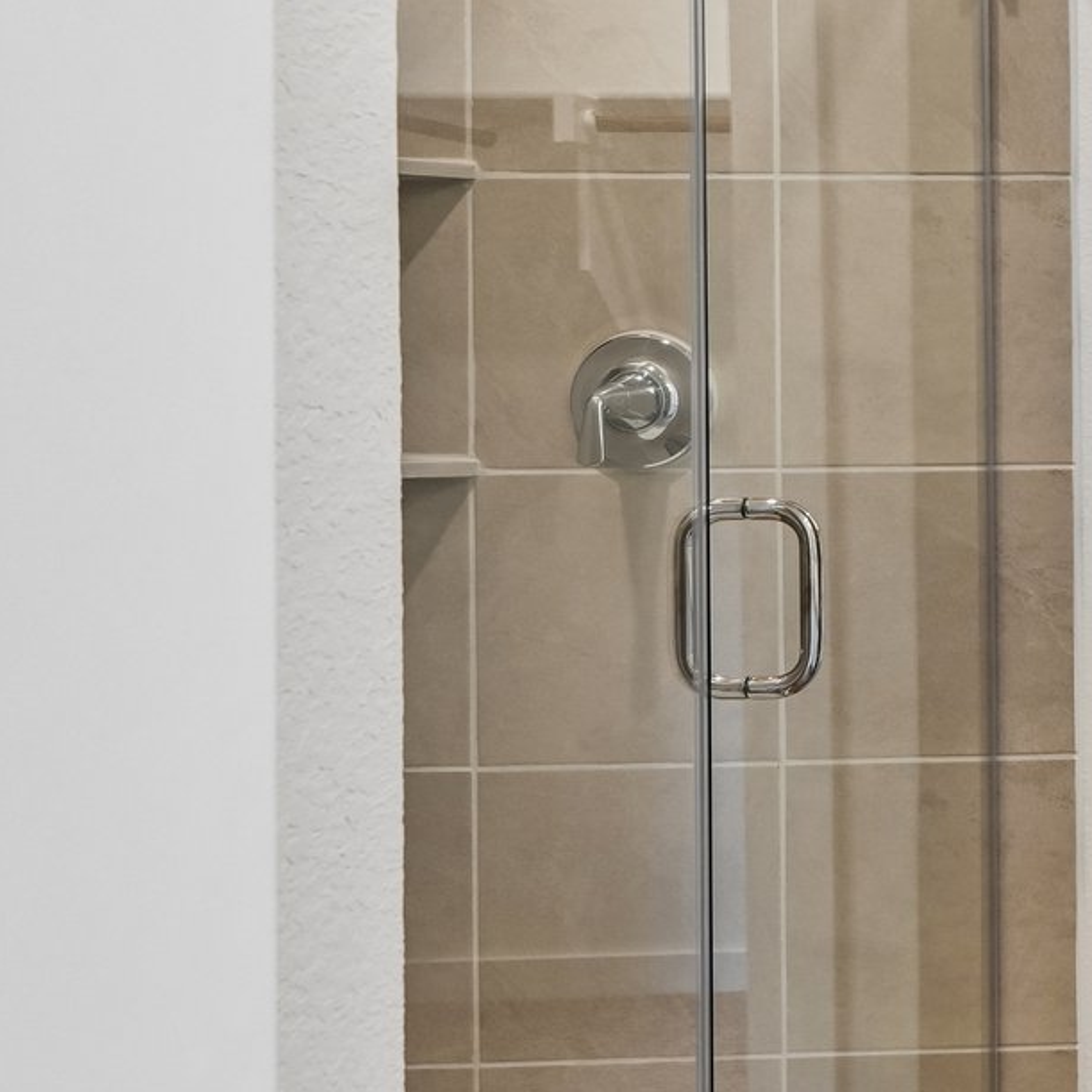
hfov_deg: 22.2
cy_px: 373
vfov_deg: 29.9
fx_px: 2034
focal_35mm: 57
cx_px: 1810
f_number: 8
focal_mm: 20
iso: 400
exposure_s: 1/20
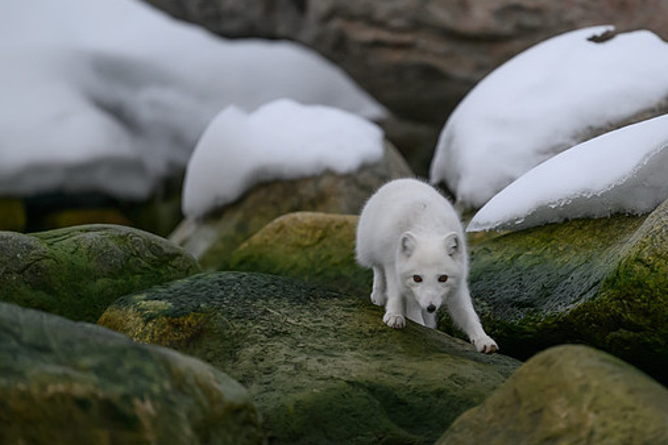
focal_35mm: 546
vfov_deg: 2.5
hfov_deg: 3.8
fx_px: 10131
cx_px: 454
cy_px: 180
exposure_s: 1/1250
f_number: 3.2
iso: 2500
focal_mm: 400
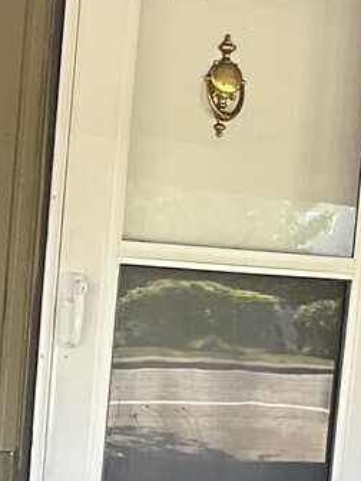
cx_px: -79
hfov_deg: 10.6
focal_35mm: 138
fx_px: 1919
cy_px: 507
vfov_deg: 14.0
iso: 64
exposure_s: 1/95
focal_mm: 3
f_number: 1.8
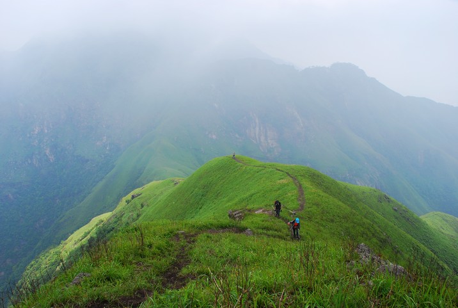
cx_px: 229
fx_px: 344
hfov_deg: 67.3
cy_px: 154
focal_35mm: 27
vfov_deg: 48.2
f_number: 10
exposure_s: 1/80
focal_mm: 18
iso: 100
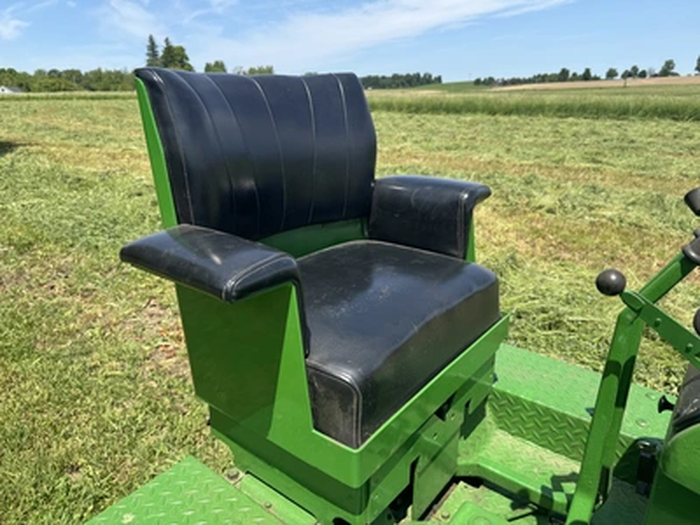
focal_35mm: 24
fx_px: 485
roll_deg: +0.3
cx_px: 350
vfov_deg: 56.8
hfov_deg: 71.6
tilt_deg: -17.9
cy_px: 262
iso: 80
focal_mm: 6.76
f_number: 1.78
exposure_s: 1/2506
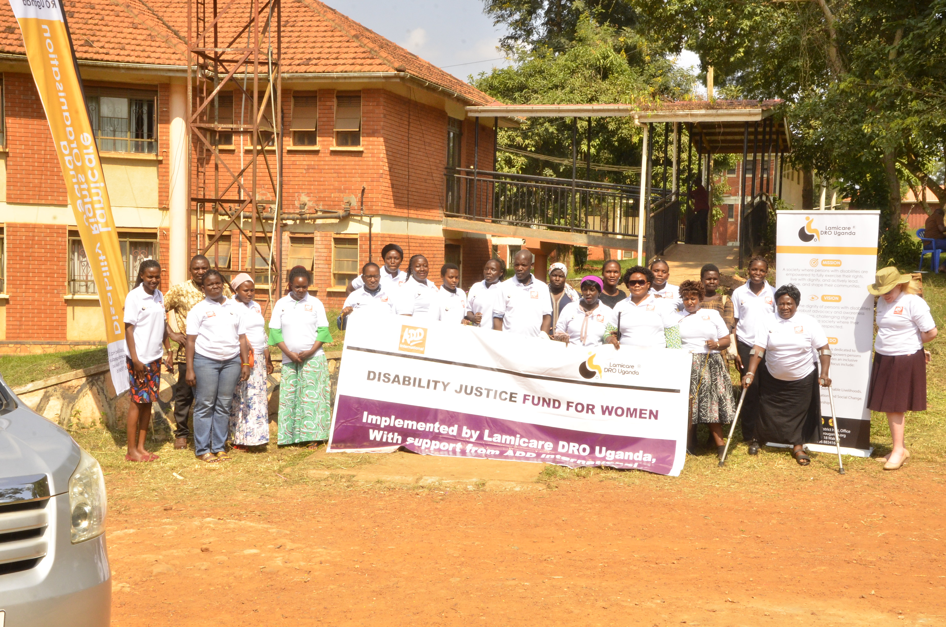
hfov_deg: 39.0
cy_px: 314
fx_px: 1337
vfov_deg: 26.4
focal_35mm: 51
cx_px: 473
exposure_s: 1/160
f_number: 29
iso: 1000
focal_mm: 34
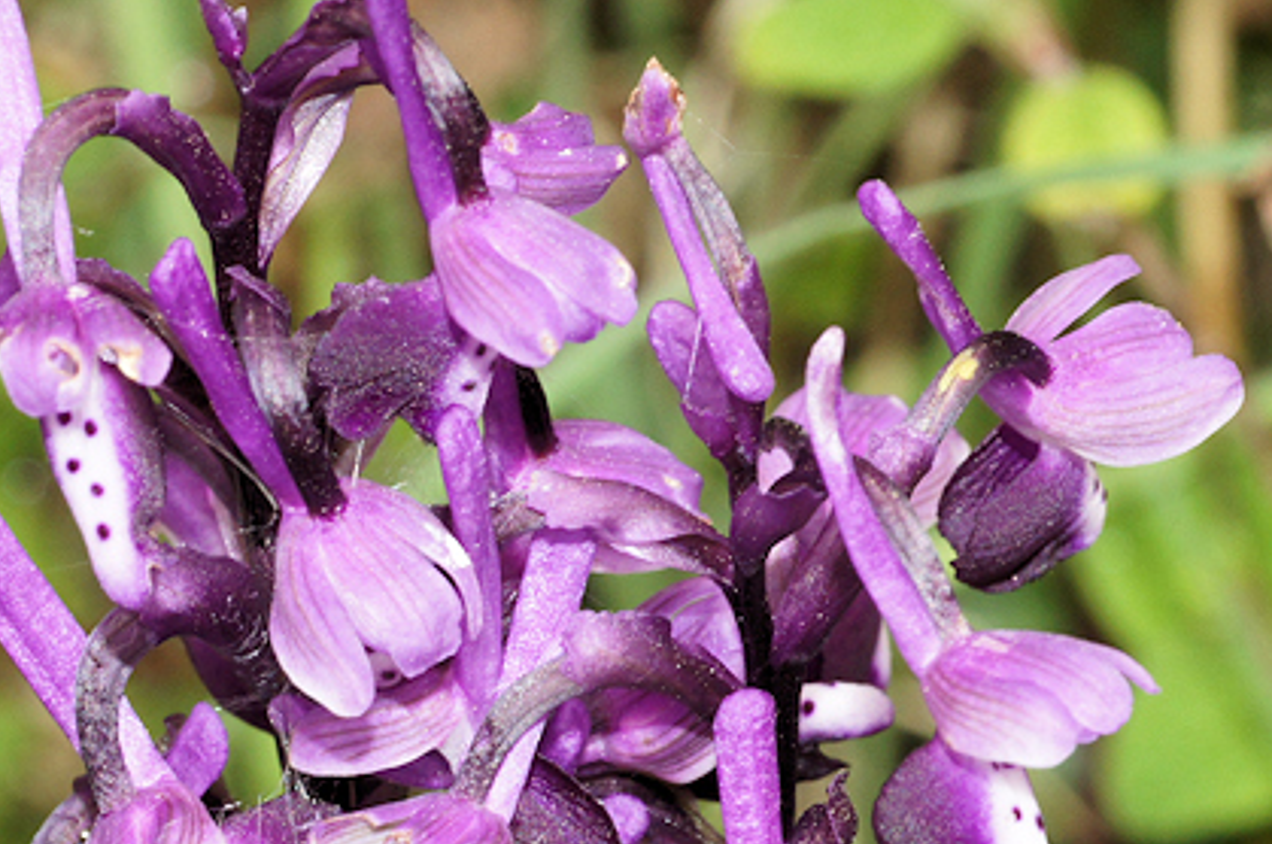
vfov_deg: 5.3
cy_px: 665
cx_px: 468
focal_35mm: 258
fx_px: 9102
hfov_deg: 8.0
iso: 800
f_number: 16
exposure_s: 1/125
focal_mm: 90
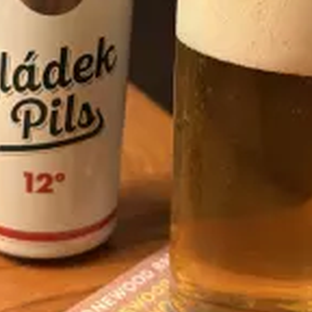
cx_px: 156
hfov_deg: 26.9
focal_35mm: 64
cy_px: 110
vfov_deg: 26.8
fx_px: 653
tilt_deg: -20.1
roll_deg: -5.6
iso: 160
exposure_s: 1/60
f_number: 1.6
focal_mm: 5.96
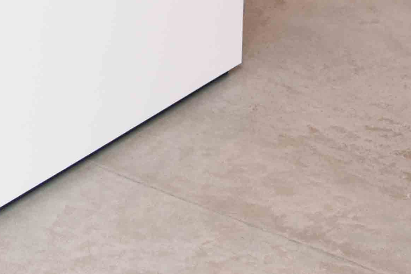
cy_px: -505
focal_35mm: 151
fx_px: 1724
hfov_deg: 12.9
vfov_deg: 8.0
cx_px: -207
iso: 1000
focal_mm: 24
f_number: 4
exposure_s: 1/250
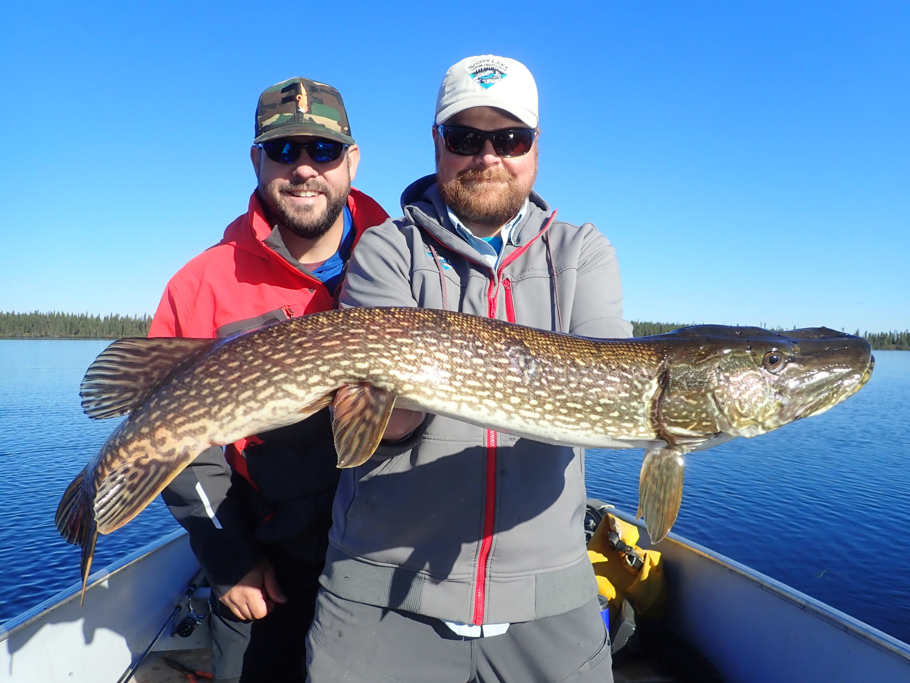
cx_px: 455
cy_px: 342
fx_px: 657
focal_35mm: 25
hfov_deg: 69.4
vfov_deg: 54.9
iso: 100
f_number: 2.8
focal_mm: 4.5
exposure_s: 1/1000
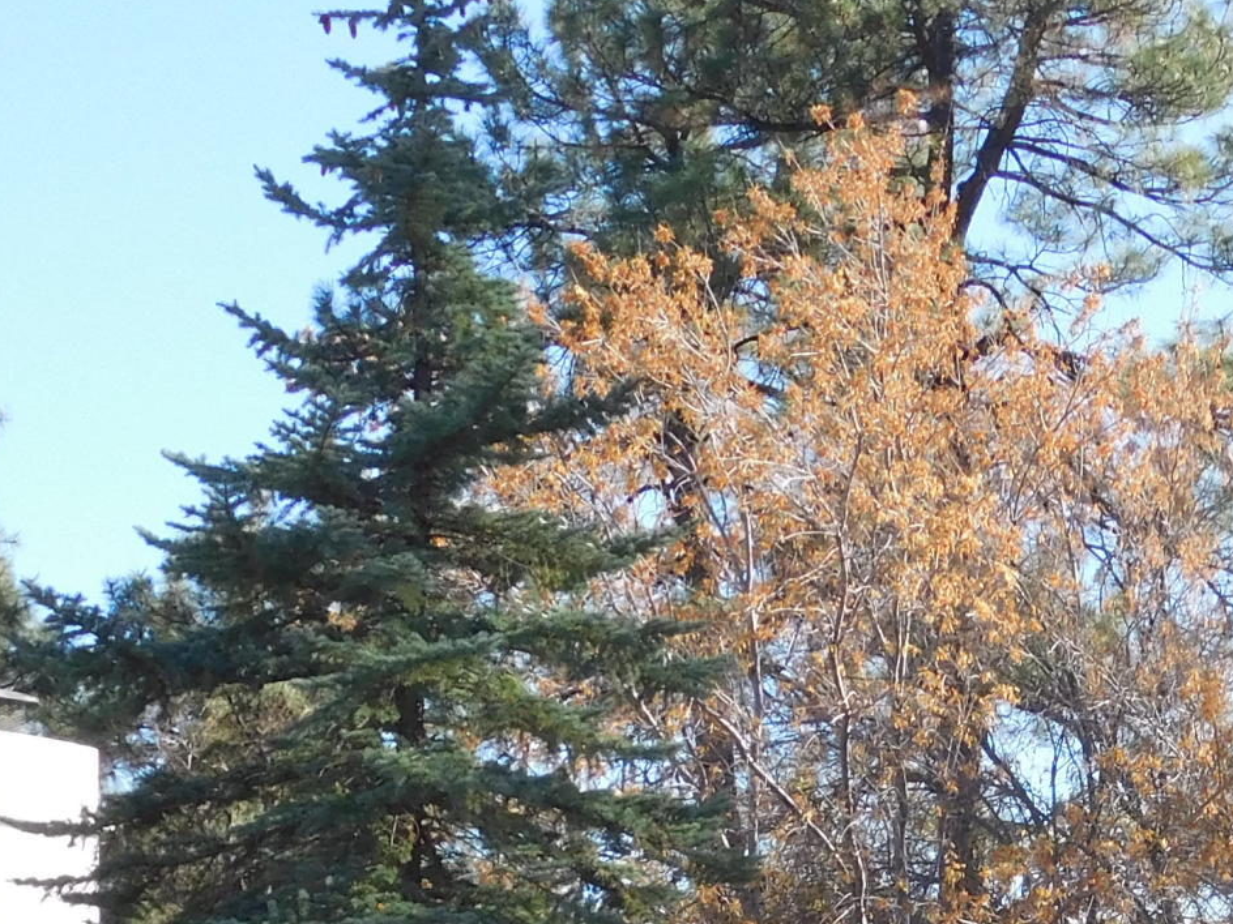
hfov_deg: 13.7
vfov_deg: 10.2
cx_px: 1151
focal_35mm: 143
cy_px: 1066
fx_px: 5094
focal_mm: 8
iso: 125
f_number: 3.7
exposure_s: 1/400
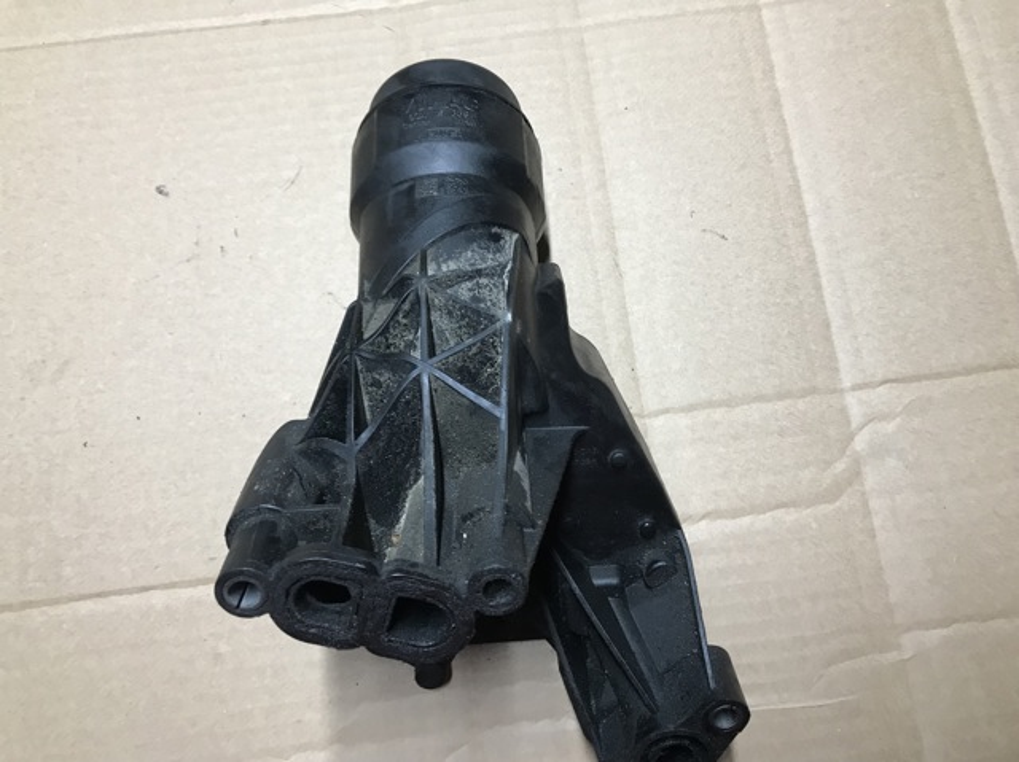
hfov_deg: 63.5
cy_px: 381
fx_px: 824
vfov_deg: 49.7
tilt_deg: -79.4
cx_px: 510
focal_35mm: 28
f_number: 1.8
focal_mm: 3.99
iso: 40
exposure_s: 1/20
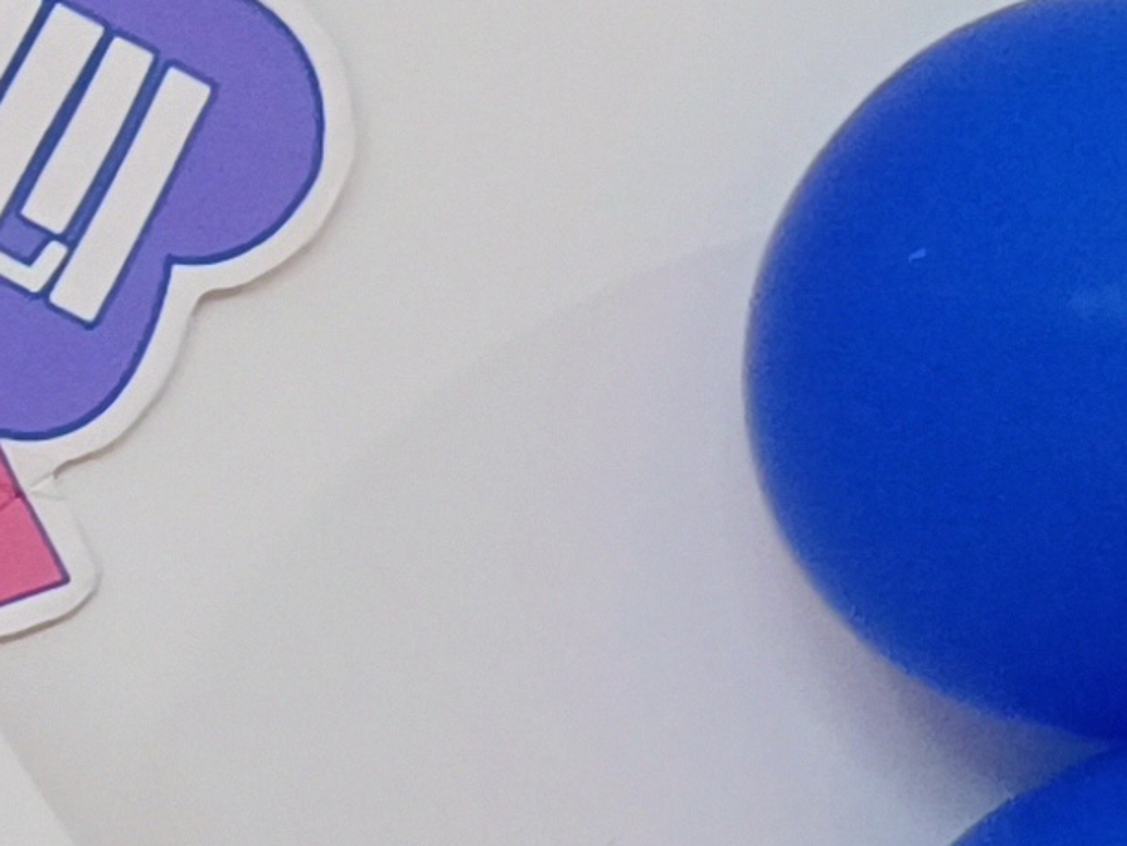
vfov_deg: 4.4
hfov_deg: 5.6
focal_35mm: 329
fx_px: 10713
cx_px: -2407
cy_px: 1900
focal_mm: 6.7
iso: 245
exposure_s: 1/50
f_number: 2
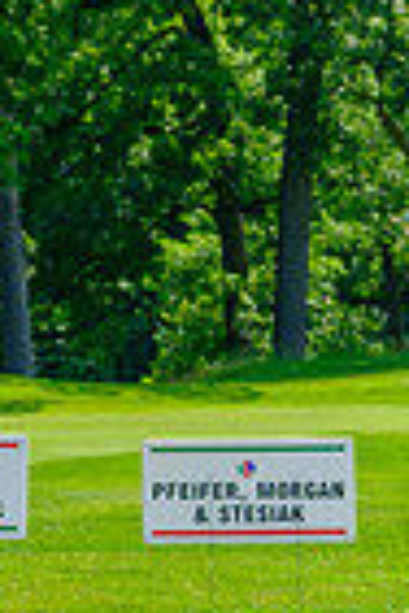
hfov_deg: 5.9
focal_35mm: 233
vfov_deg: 8.8
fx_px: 3970
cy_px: 396
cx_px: 548
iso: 200
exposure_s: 1/320
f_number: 5.6
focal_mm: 48.4
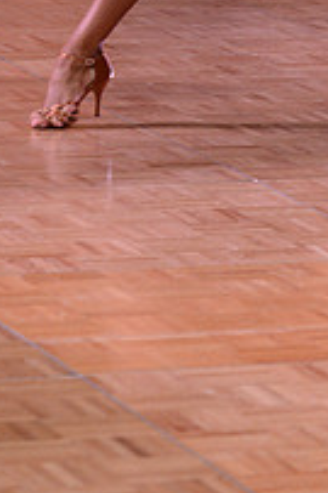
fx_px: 4901
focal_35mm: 358
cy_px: -204
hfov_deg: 3.8
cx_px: 436
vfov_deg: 5.7
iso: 2000
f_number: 5
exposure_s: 1/250
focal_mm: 125
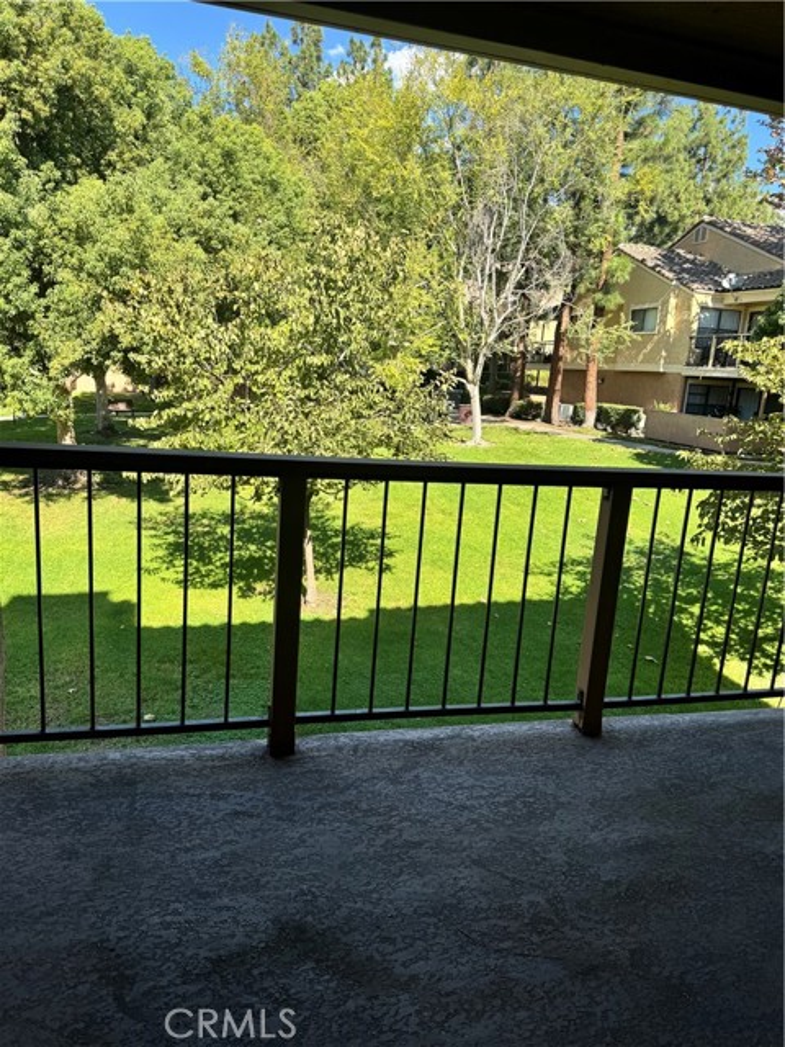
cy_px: 524
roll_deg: -4.6
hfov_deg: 56.8
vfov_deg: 71.6
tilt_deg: -12.0
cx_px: 392
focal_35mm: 24
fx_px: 726
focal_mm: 6.76
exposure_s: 1/1395
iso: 80
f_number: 1.78
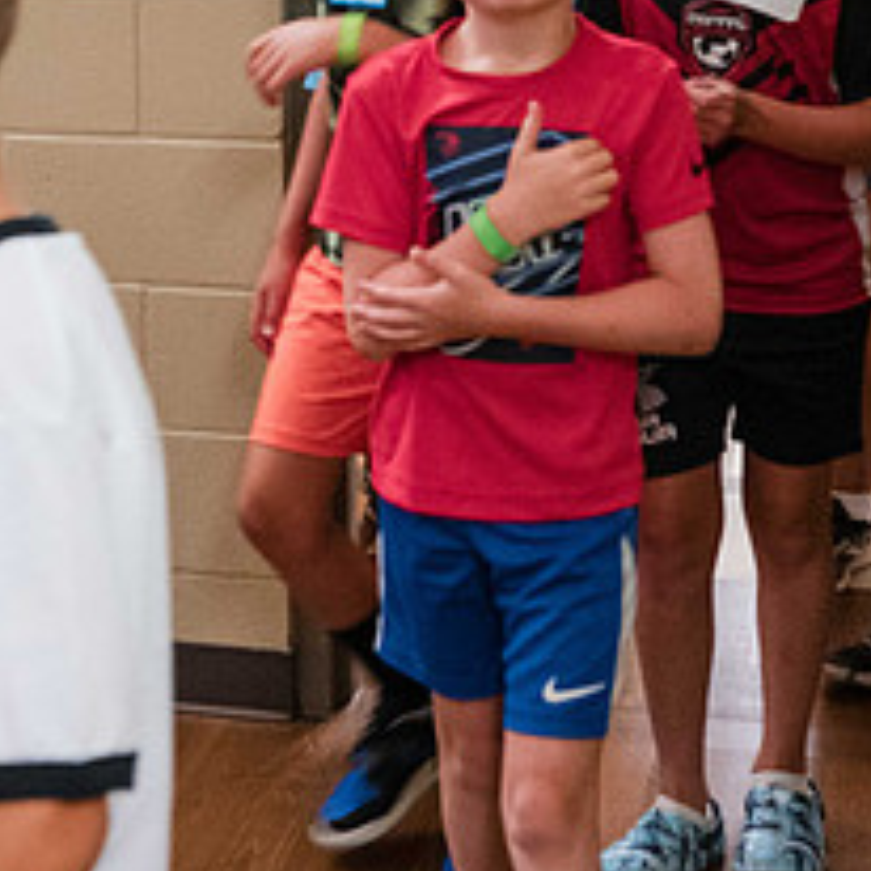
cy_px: 30
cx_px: 273
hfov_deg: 18.6
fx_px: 2647
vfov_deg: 18.3
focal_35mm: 93
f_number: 5
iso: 6400
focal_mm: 35
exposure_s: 1/100
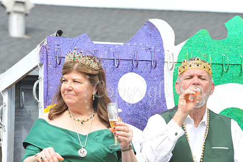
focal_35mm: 251
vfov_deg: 5.5
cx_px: 134
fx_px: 1694
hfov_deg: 8.2
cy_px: 92
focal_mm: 200
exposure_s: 1/100
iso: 200
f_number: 11
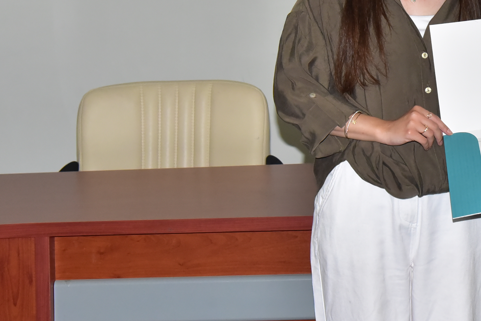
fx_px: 1577
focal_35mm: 118
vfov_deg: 11.5
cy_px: 11
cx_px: 514
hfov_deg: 16.9
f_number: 7.1
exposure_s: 1/200
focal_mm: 50
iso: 3200
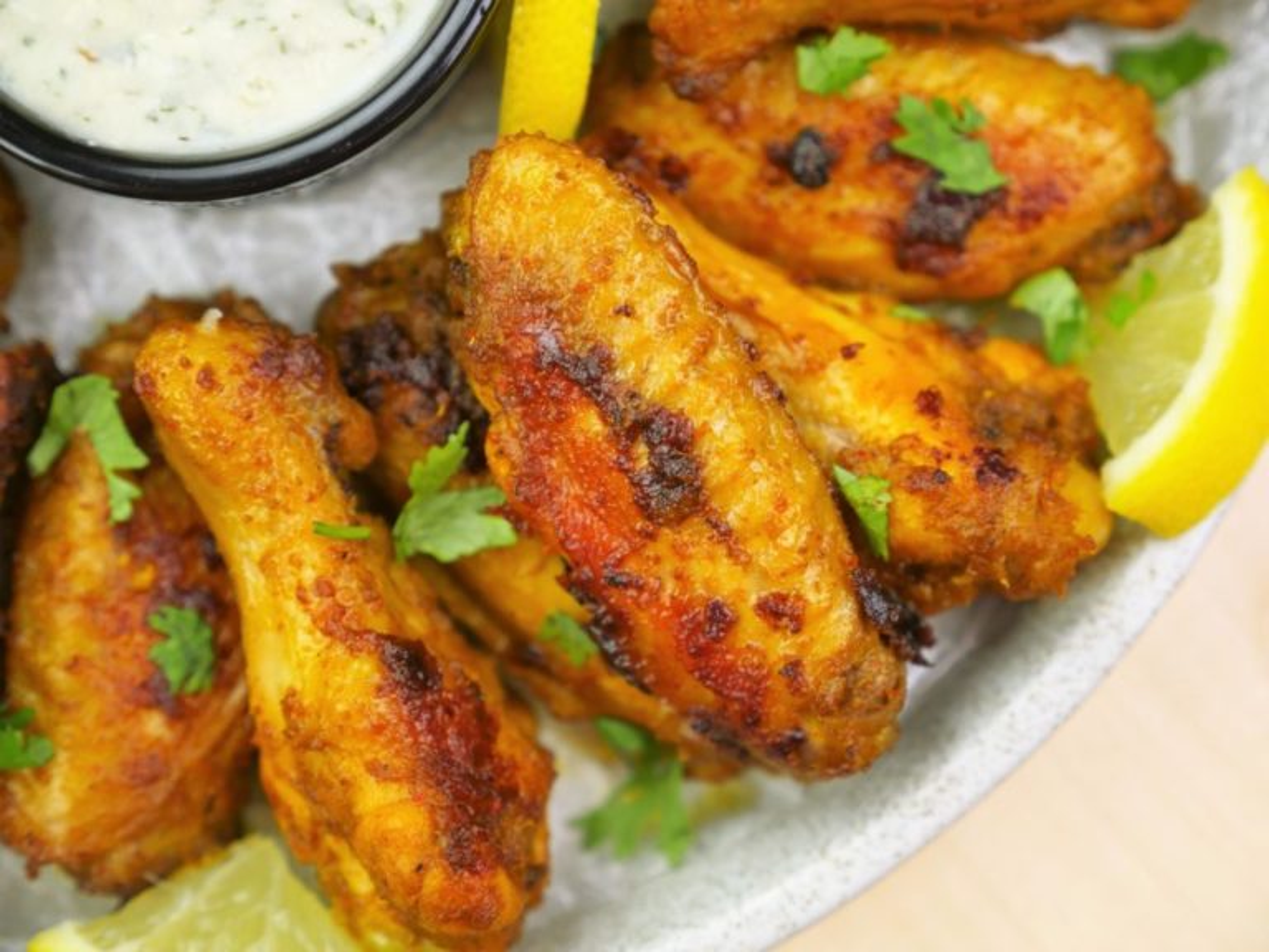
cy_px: 476
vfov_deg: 21.0
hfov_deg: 27.8
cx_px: 634
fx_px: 2566
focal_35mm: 70
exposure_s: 1/100
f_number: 2.8
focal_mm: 35
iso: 200
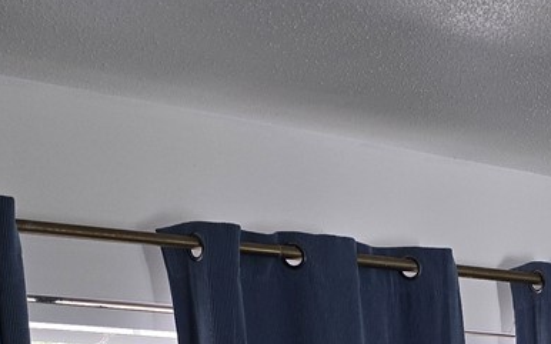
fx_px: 1516
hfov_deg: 18.9
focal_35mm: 101
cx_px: 739
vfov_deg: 11.2
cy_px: 781
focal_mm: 6.3
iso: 25
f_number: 1.7
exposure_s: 1/60
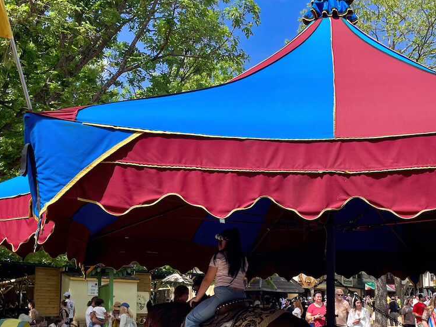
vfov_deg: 33.3
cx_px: 266
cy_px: 262
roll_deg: +0.2
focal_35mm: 42
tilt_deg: +8.6
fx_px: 529
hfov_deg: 44.5
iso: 32
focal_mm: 4.2
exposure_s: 1/1208
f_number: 1.6
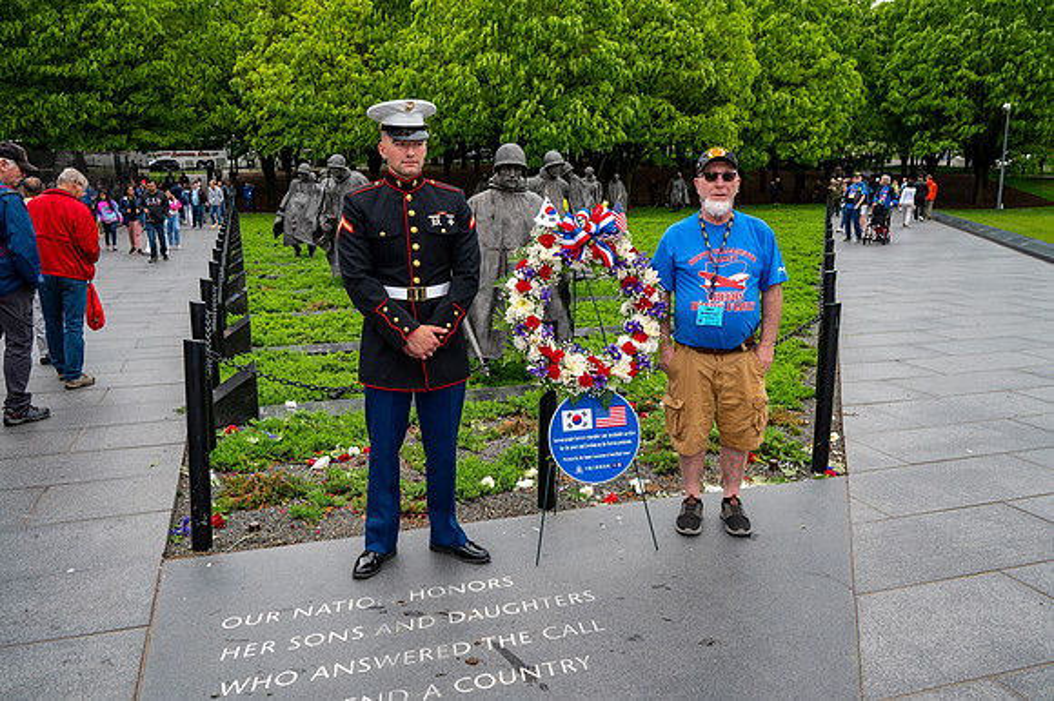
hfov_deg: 62.0
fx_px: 878
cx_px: 527
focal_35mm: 30
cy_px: 350
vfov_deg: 43.6
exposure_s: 1/640
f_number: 8
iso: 1400
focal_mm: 30
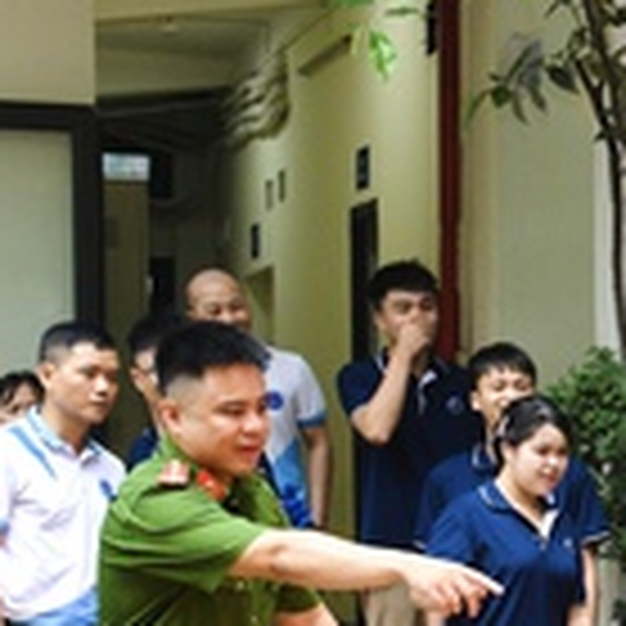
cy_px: 653
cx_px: 1207
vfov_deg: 11.3
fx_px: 3130
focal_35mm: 153
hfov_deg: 10.6
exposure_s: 1/400
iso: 640
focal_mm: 32
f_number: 5
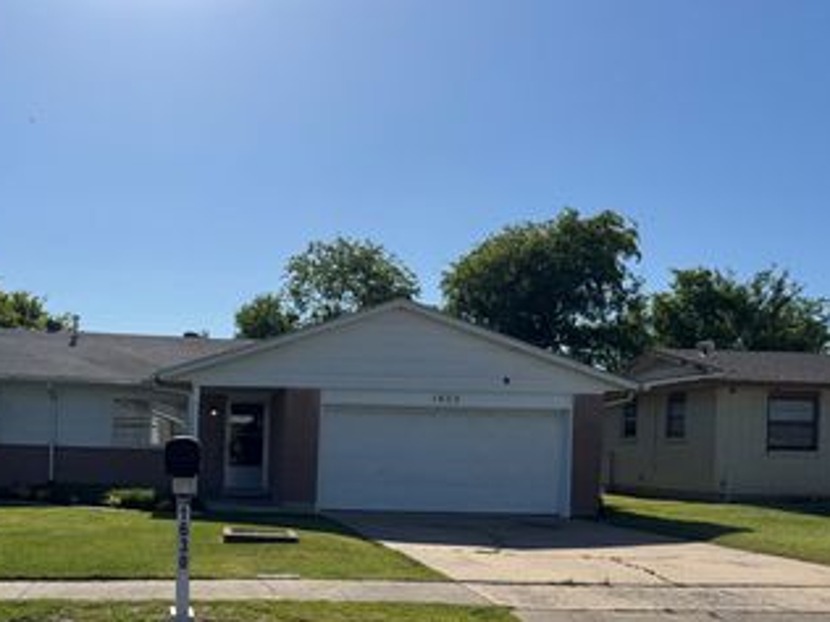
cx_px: 242
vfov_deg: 37.0
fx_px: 911
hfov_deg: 47.7
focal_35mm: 38
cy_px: 447
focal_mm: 6.76
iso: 80
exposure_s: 1/9009
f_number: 1.78
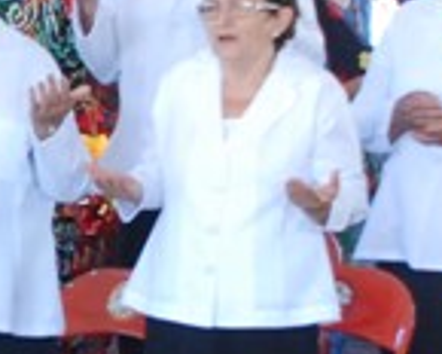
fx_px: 4068
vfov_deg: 5.0
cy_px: 294
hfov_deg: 6.1
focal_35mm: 311
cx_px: -293
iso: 800
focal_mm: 40
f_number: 4.5
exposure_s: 1/100
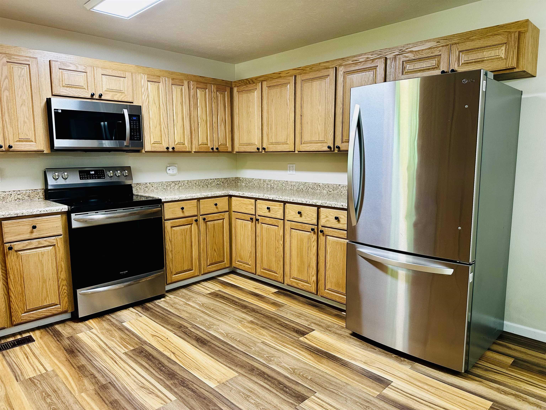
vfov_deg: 56.8
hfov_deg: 71.6
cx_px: 273
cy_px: 205
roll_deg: +0.4
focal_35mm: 24
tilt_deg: -7.0
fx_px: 379
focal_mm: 6.86
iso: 160
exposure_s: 1/60
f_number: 1.78
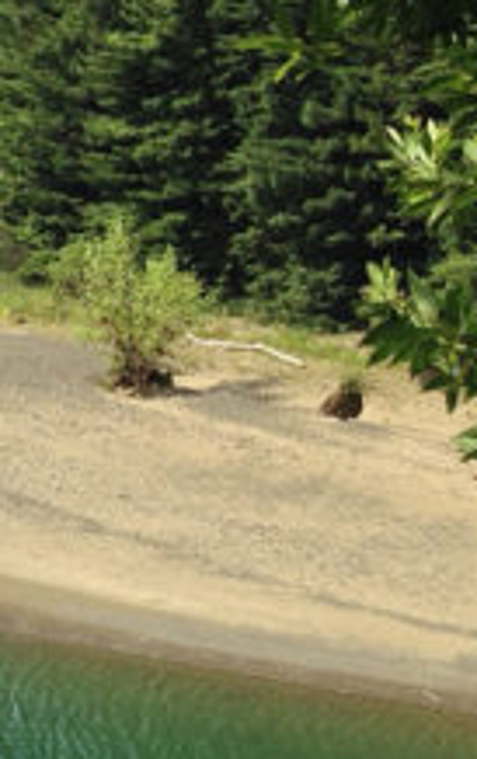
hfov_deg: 10.3
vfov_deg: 16.8
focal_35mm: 123
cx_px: -279
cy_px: 160
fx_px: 2548
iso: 50
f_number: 2.4
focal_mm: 4.12
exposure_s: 1/1323
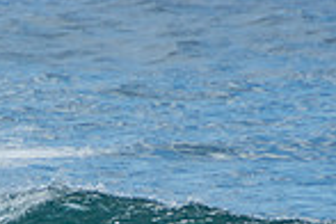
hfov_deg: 0.9
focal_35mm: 2364
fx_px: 22062
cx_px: -5
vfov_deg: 0.6
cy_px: 275
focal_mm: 400
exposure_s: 1/1250
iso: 180
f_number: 5.6
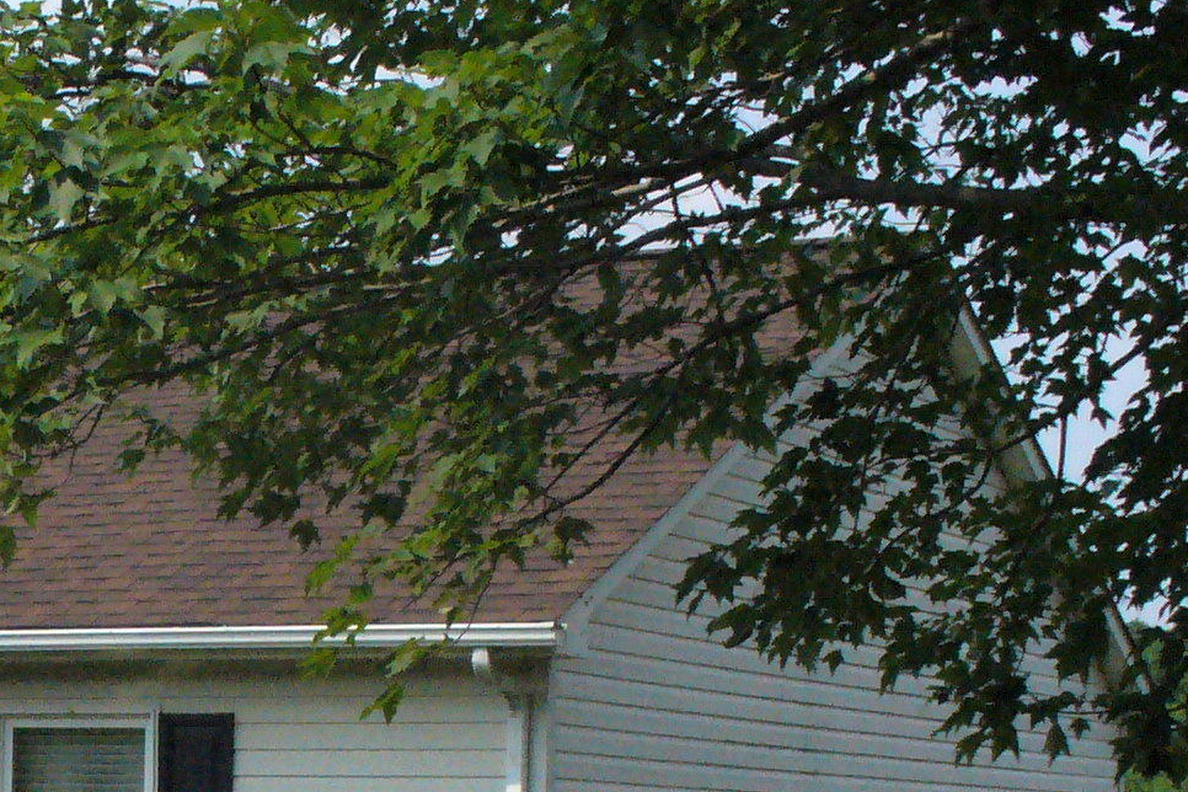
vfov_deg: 13.2
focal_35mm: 102
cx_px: -21
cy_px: 851
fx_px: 3366
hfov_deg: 19.4
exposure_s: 1/2000
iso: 400
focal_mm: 6.1
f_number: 5.6
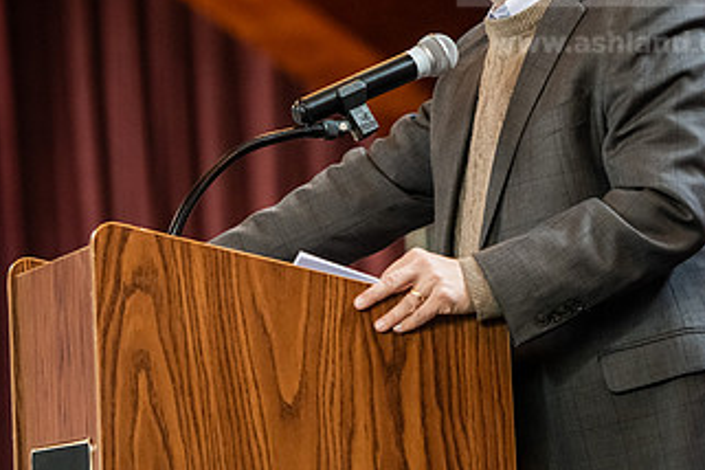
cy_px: 89
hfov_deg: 8.8
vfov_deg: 5.8
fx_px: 4602
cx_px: 391
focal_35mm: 235
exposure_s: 1/200
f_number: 3.2
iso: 2500
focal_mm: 130
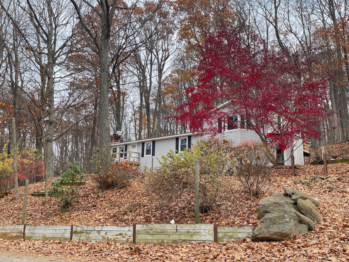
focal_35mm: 32
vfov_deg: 44.2
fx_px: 323
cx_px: 184
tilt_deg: +12.4
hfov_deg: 56.8
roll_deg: -2.0
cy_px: 130
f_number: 1.6
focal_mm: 5.1
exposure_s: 1/345
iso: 32
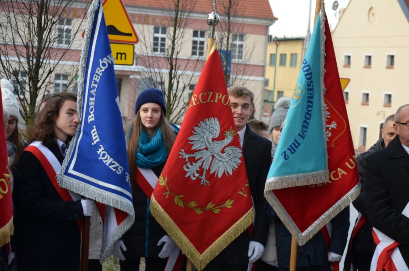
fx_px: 1122
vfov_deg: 13.8
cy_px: 136
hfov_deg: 20.7
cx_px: 204
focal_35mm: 99
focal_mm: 66
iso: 280
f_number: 5.6
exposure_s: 1/125
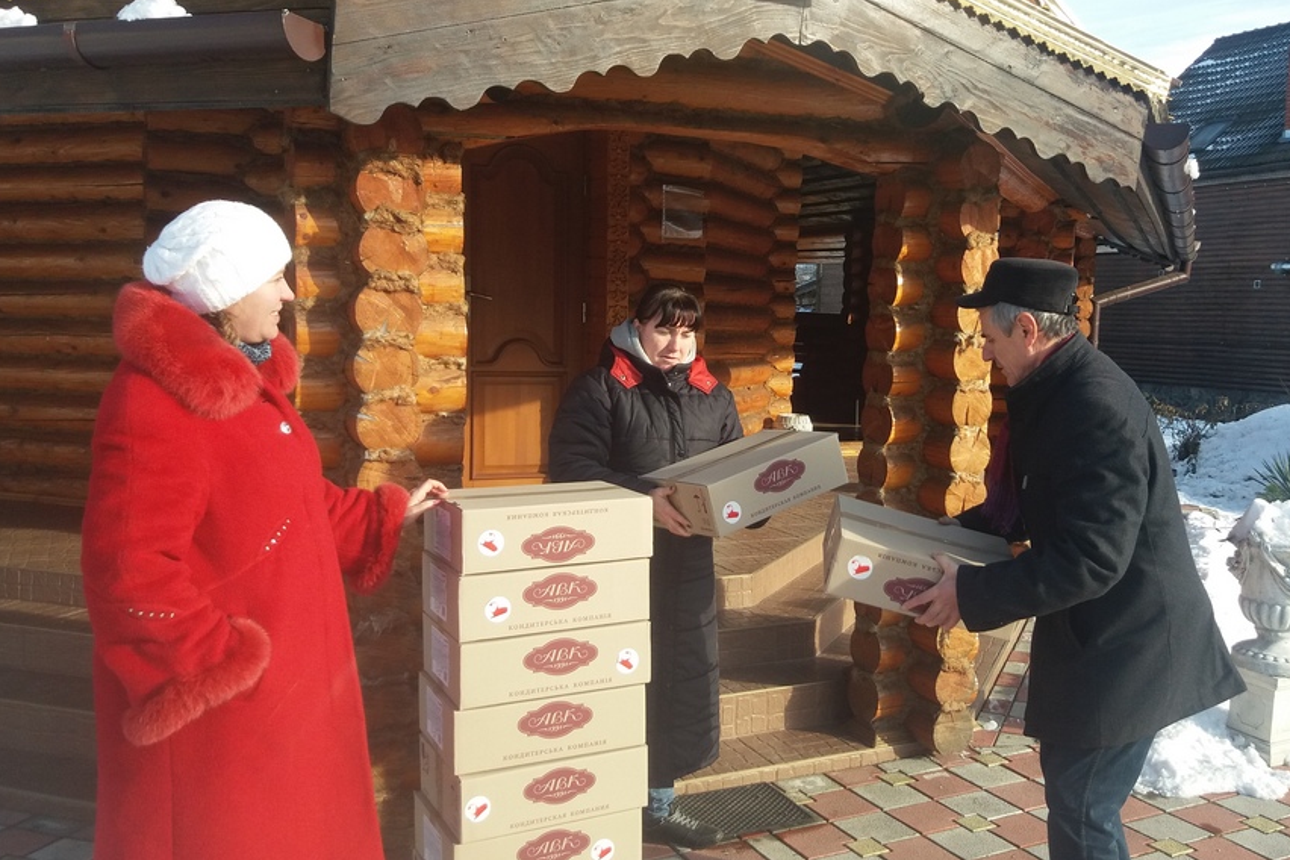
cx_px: 746
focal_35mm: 35
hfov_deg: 54.2
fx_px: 1254
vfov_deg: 37.9
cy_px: 427
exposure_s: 1/518
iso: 64
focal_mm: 3.7
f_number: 1.9
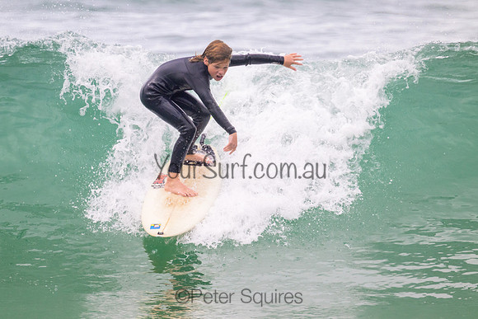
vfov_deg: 1.6
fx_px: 11330
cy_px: 150
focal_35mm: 853
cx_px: 225
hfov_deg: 2.4
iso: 1400
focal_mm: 800
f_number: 11
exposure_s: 1/1250
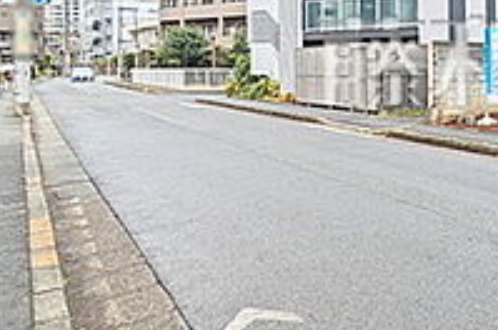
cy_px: 60
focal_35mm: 44
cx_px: 586
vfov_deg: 29.6
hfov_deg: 35.7
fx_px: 608
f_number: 2.2
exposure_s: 1/484
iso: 49
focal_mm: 1.83
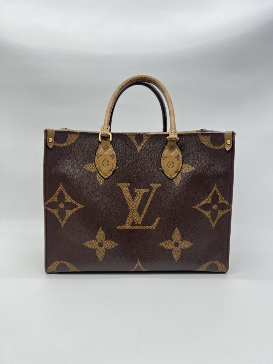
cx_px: 136
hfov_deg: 53.1
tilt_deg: -10.7
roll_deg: -0.6
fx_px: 273
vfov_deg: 67.3
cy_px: 182
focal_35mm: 26
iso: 50
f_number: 1.5
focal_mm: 5.7
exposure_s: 1/100
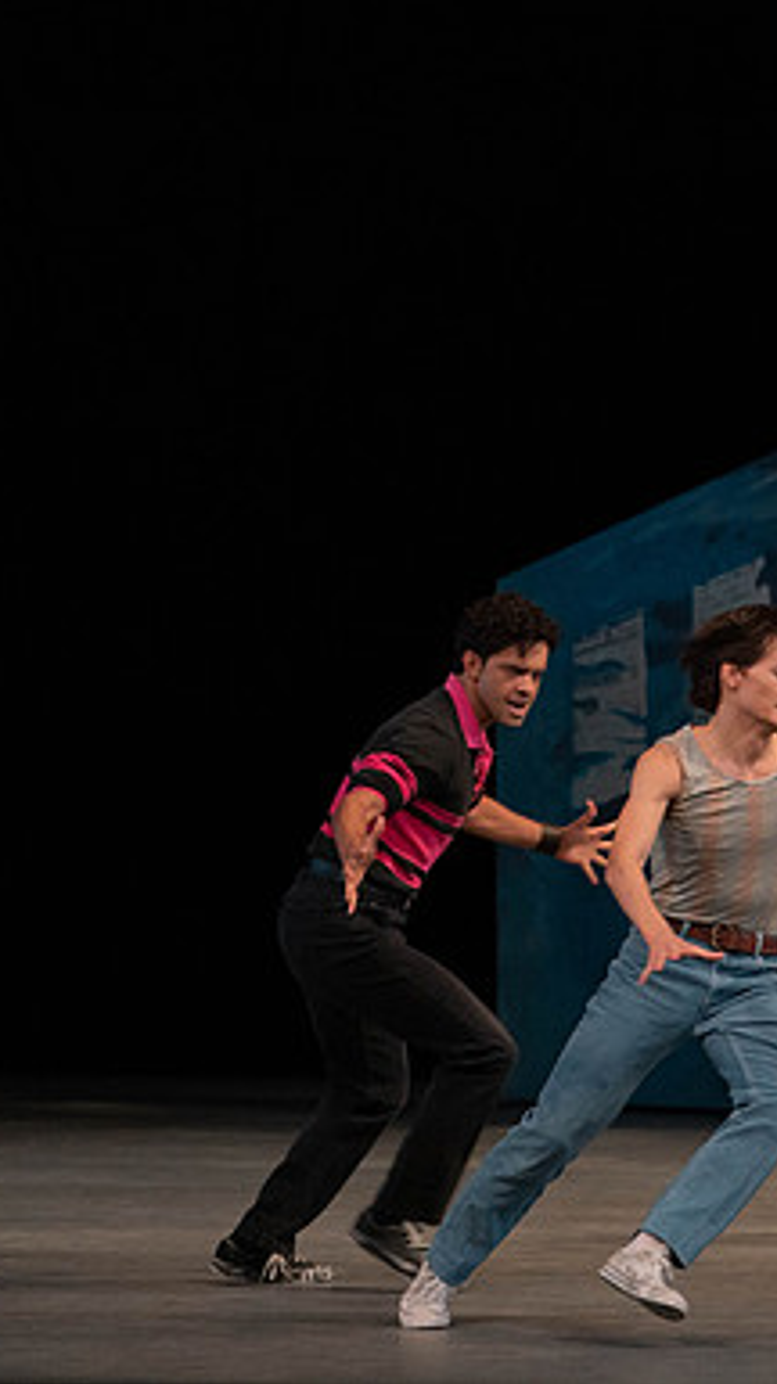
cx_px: 471
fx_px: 11597
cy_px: 692
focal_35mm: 316
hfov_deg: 3.8
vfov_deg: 6.8
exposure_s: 1/400
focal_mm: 200
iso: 3200
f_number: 4.5
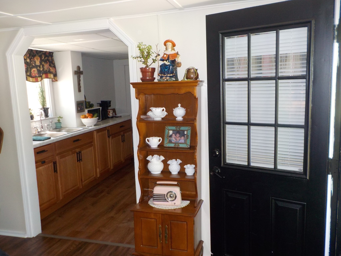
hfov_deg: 60.0
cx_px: 170
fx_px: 296
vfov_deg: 46.8
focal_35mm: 30
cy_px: 128
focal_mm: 4.1
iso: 200
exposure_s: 1/30
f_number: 3.3
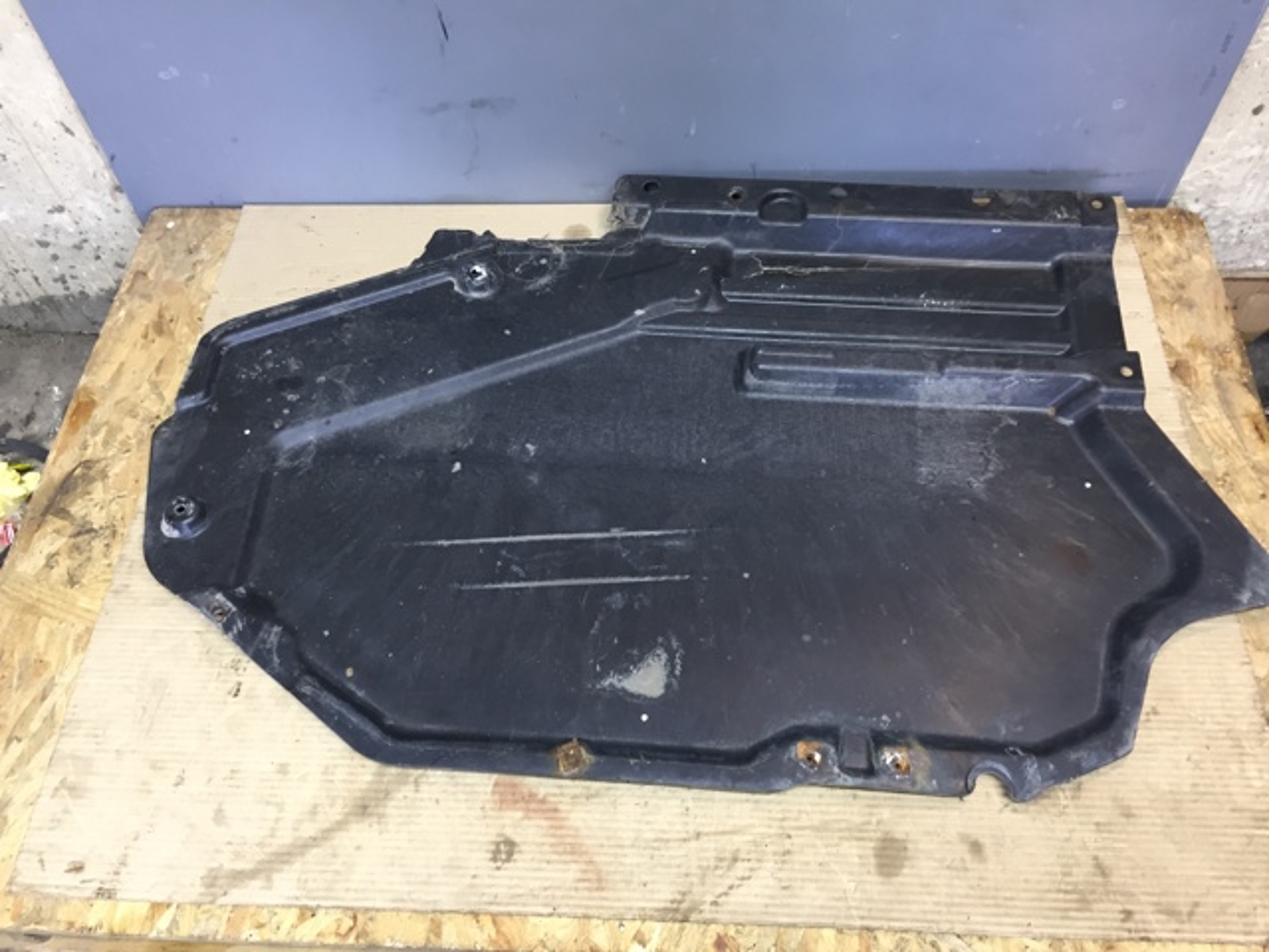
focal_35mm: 29
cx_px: 634
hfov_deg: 61.7
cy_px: 476
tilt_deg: -57.2
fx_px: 1063
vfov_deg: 48.2
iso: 100
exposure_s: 1/33
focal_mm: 4.15
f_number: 2.2
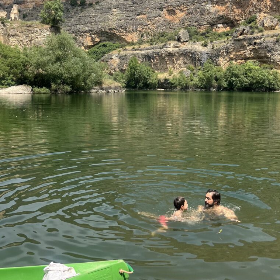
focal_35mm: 31
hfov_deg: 52.4
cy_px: 139
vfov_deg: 52.5
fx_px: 284
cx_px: 124
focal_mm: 5.1
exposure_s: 1/2179
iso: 50
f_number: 1.6
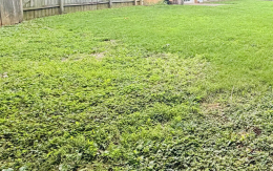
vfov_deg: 32.3
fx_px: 283
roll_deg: +0.0
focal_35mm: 38
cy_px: 24
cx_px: 245
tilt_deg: -5.6
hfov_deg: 46.5
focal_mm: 2.22
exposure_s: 1/121
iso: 200
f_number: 2.2
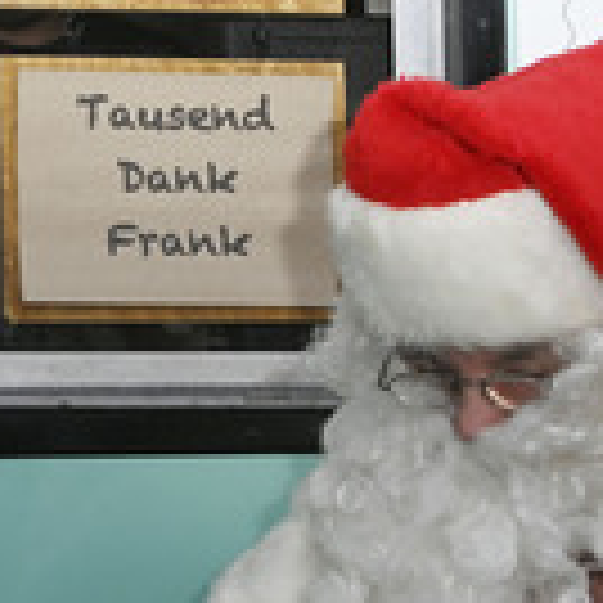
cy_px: 216
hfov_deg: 16.3
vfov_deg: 17.4
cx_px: -227
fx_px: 1971
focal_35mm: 100
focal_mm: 35
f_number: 10
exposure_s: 1/160
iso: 1250
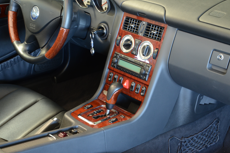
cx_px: 115
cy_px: 77
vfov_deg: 18.7
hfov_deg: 27.7
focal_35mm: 73
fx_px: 466
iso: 800
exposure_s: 2
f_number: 20
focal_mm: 48
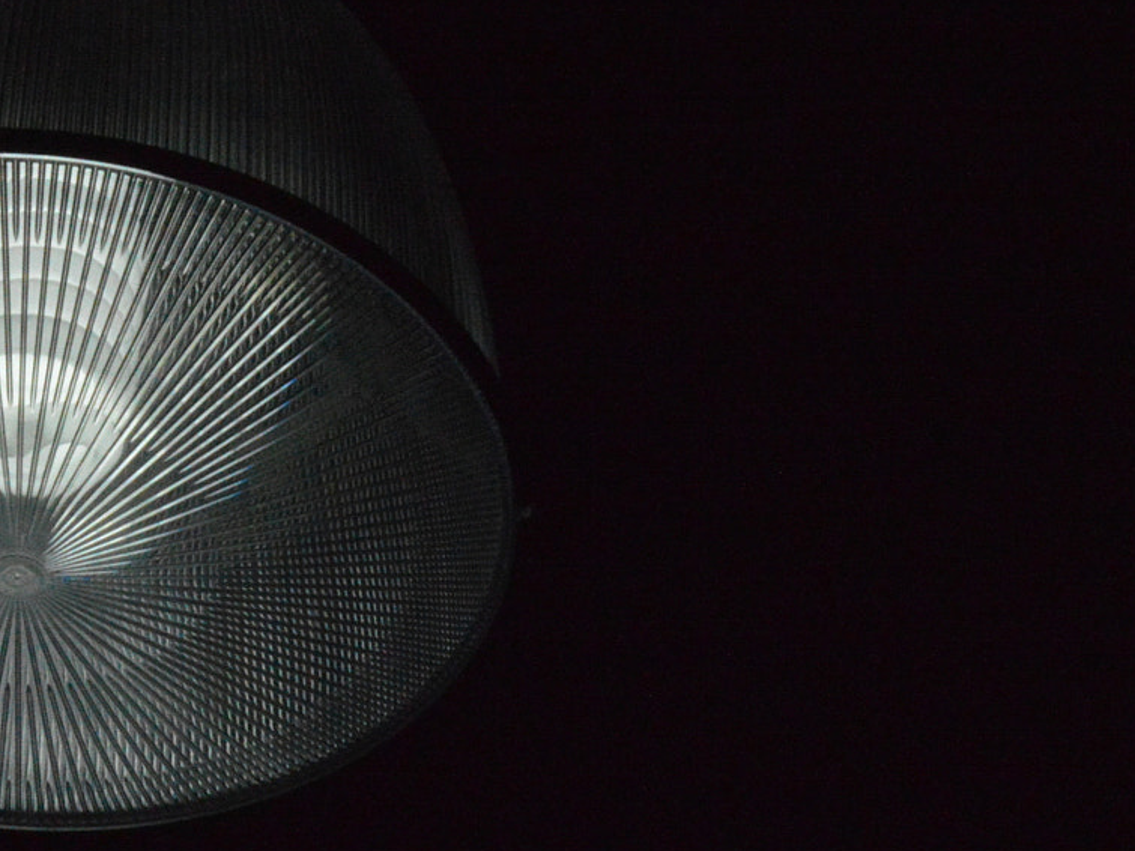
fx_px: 5508
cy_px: 337
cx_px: -36
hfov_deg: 11.6
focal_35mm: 168
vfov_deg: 8.8
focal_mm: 55
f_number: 32
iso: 6400
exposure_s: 1/4000
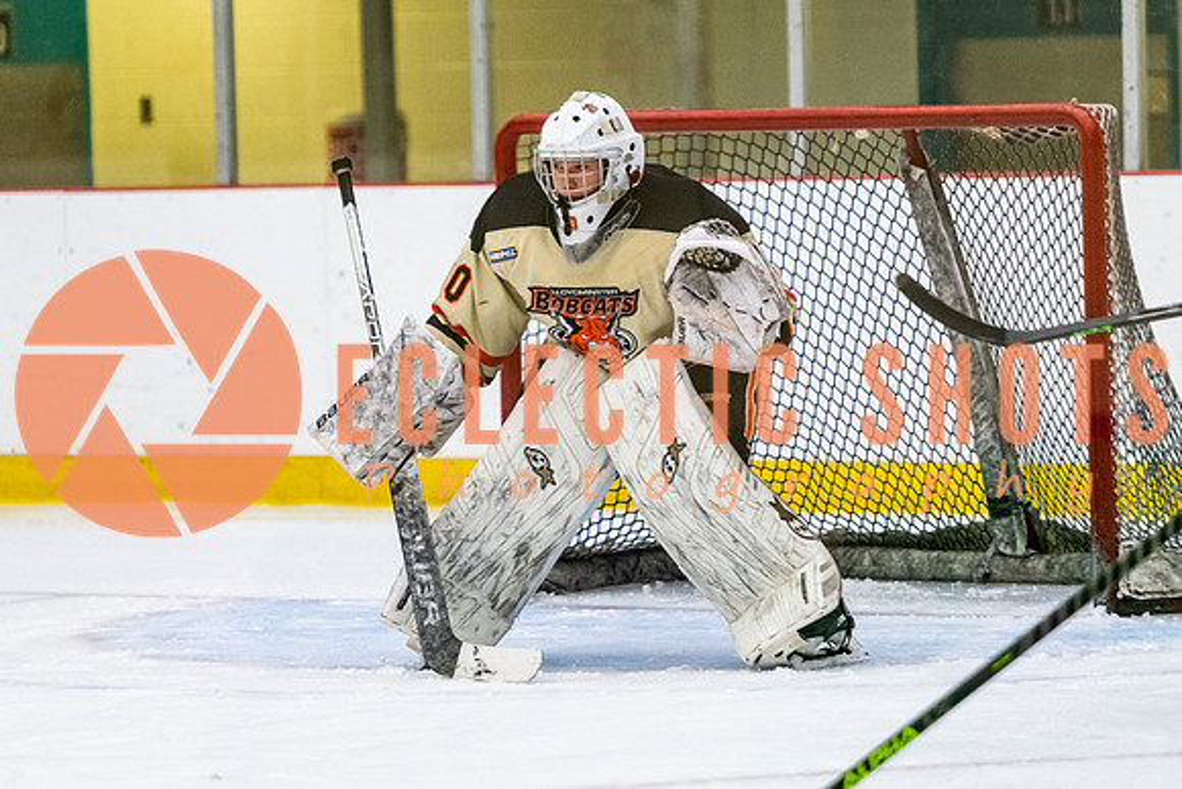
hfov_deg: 7.9
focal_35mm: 259
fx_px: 8519
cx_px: 658
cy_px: 412
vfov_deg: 5.3
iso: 3200
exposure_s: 1/640
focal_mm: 170
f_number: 3.2
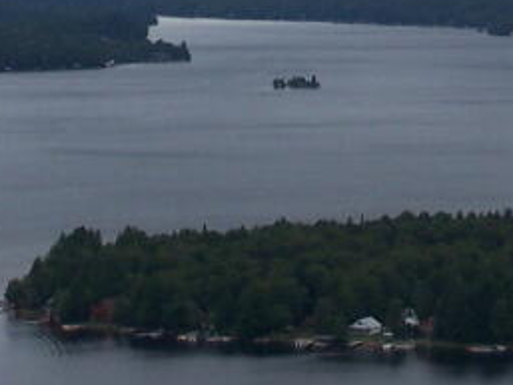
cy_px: -138
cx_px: 433
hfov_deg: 7.4
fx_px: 3959
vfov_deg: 5.5
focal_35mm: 267
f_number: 4.5
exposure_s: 1/640
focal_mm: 11.1
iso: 80
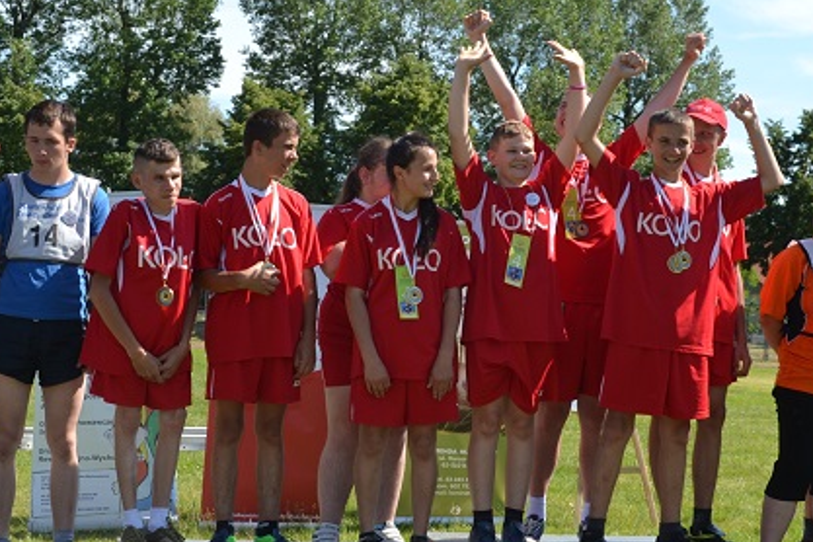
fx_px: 1558
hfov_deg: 29.2
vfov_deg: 19.7
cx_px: 437
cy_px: 237
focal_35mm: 69
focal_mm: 24
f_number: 5.6
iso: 100
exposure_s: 1/200
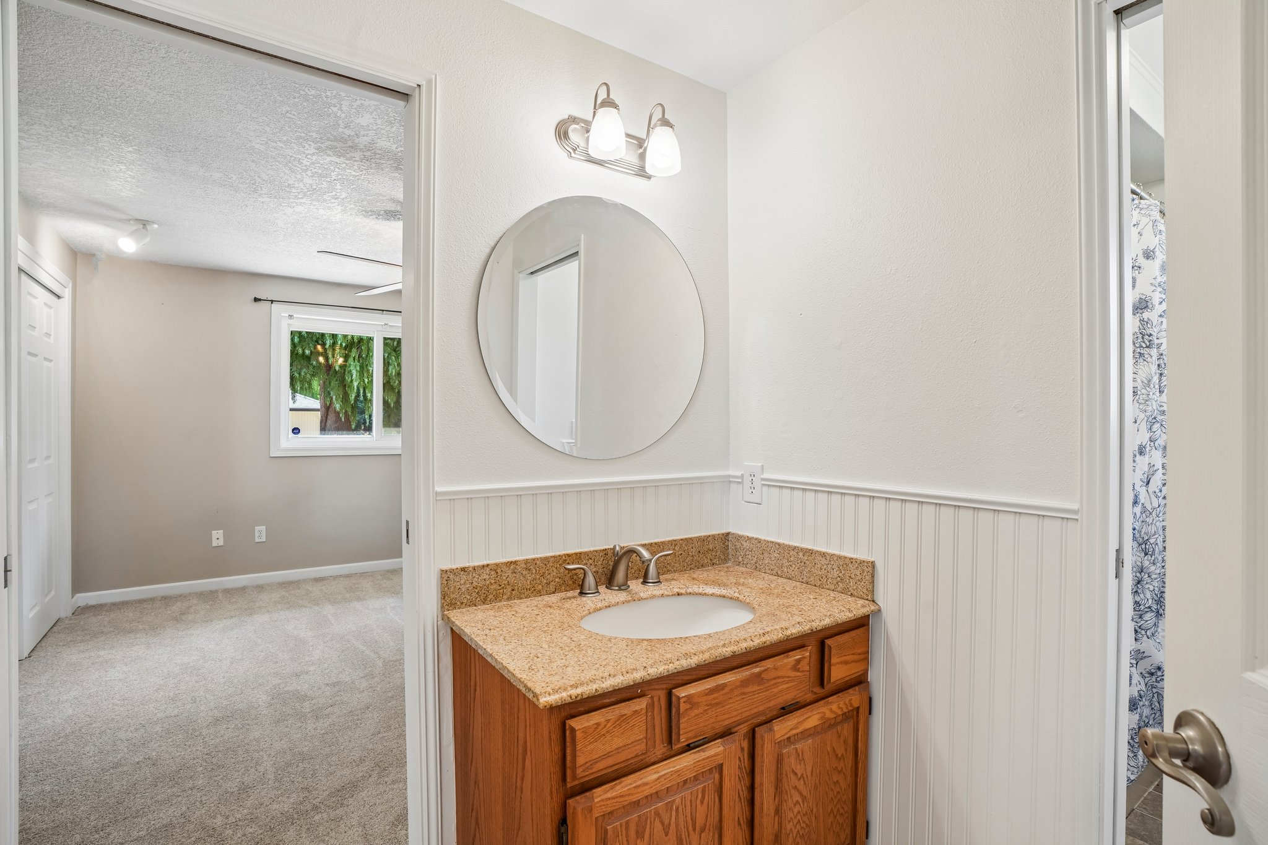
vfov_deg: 70.4
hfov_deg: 93.3
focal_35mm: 17
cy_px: 422
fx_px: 599
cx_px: 634
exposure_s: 1/15
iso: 400
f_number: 8
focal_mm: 17
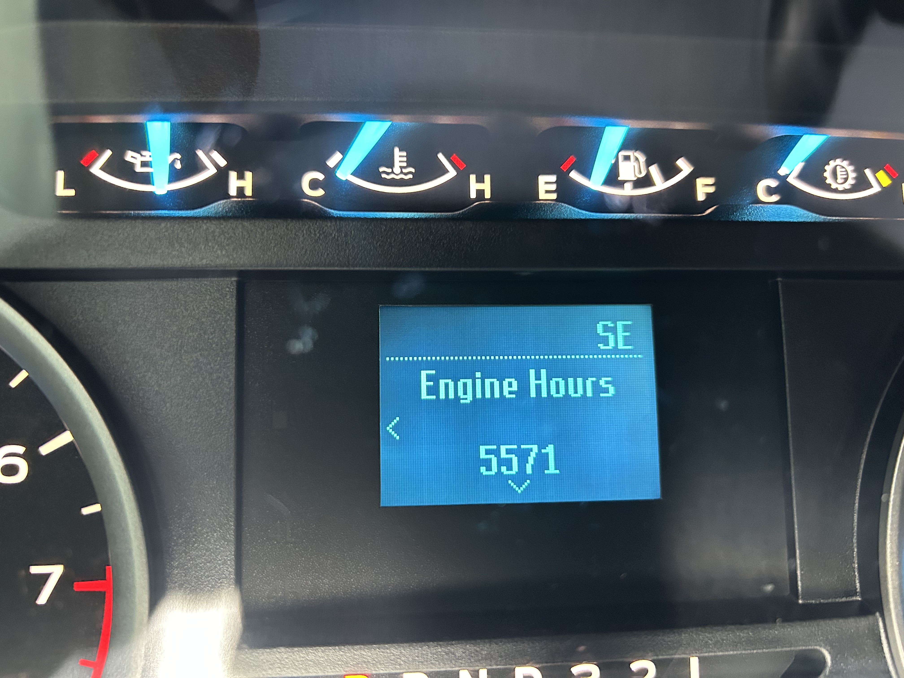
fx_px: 679
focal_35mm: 26
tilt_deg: -17.1
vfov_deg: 53.1
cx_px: 452
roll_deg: -1.5
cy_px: 339
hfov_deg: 67.3
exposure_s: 1/57
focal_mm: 5.7
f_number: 1.5
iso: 500
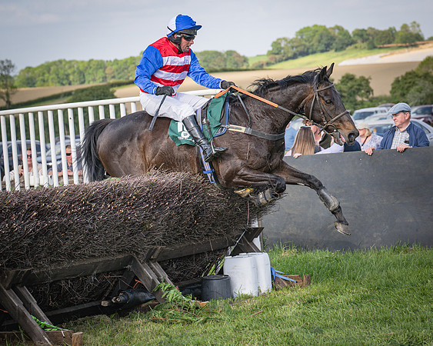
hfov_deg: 15.7
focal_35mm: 123
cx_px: 173
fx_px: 1572
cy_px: 179
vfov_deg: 12.6
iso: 200
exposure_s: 1/1600
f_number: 3.5
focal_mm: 70
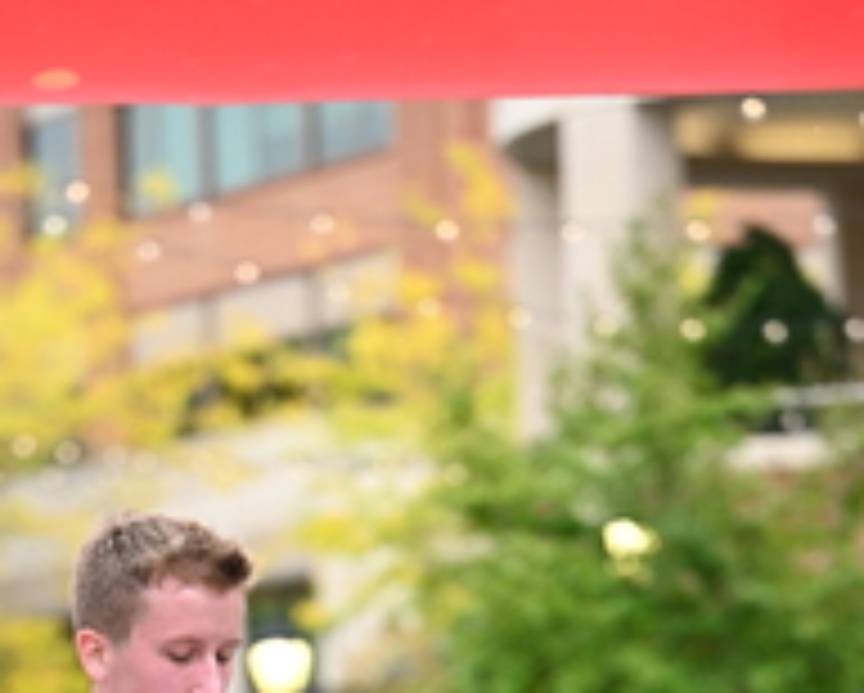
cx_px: 304
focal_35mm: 258
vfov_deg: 5.9
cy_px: 1210
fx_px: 6604
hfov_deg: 7.5
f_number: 2.8
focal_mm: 96
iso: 1600
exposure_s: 1/1250
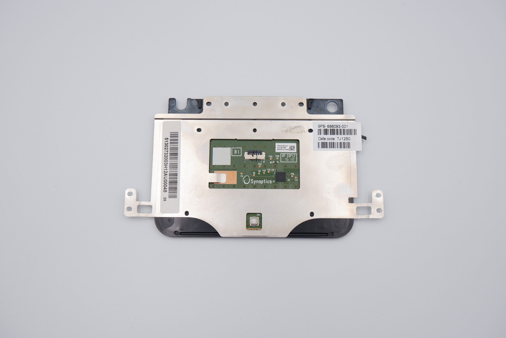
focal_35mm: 36
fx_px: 506
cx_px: 253
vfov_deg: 36.9
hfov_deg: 53.1
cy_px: 169
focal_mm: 24.2
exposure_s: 1/400
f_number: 6.4
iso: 800
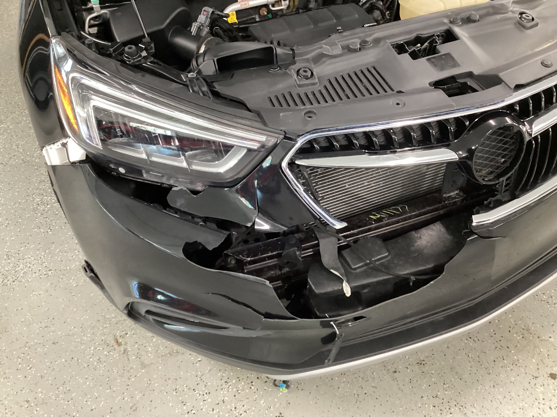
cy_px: 208
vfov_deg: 45.4
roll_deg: +4.5
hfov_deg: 58.4
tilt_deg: -42.8
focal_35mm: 31
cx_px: 278
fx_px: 499
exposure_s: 1/25
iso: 400
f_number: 2.4
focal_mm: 3.3
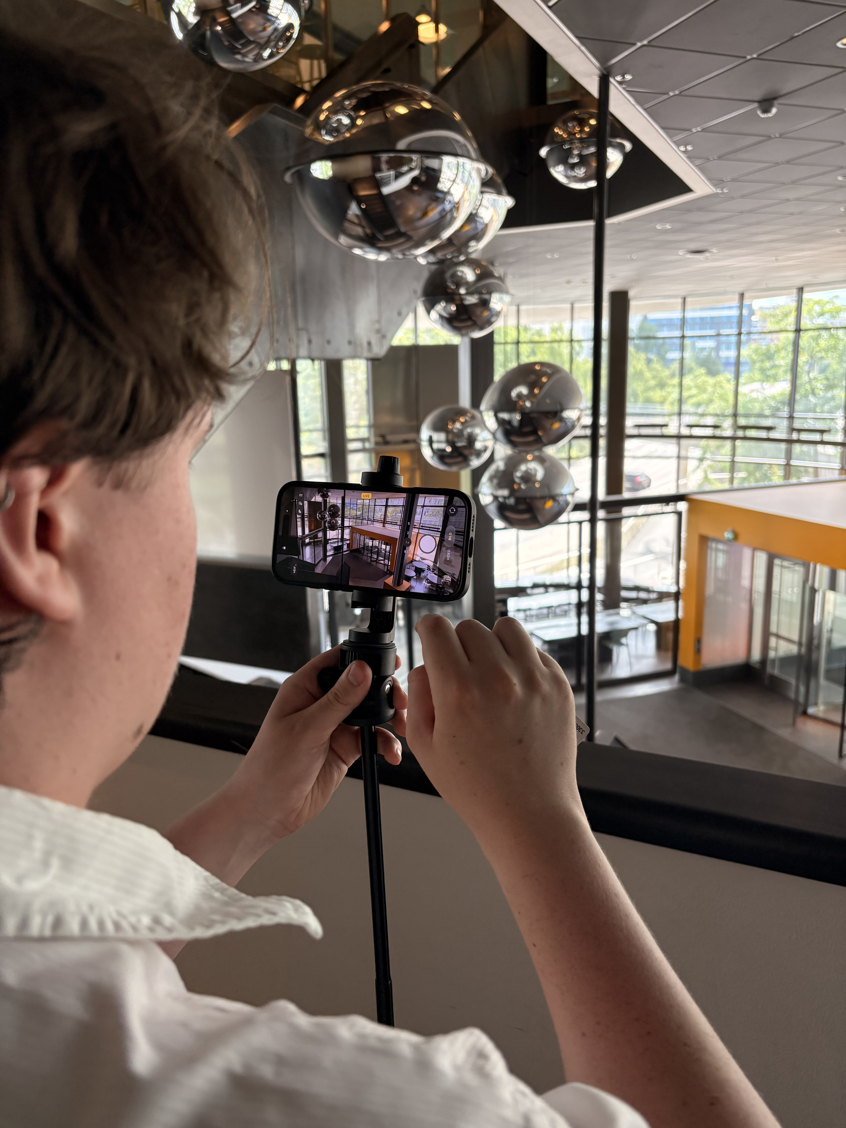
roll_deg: +1.2
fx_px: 847
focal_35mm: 26
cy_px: 564
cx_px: 423
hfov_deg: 53.1
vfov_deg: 67.3
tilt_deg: -13.2
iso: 125
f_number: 1.6
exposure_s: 1/193
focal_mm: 5.96
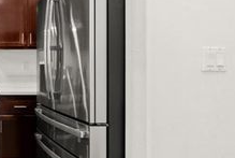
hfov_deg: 40.2
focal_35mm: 35
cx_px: -41
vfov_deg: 38.0
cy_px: 70
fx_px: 229
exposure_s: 1/2.5
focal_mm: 12
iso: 250
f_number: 6.3
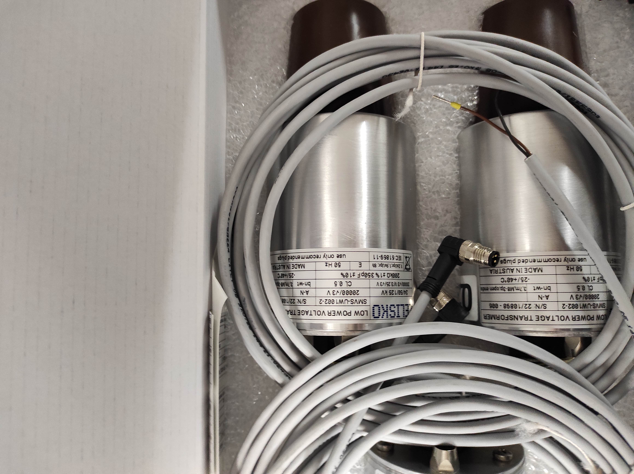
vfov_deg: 54.8
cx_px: 317
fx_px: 458
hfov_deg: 69.4
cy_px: 237
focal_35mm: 25
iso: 1384
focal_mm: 5.43
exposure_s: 1/33
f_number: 1.89
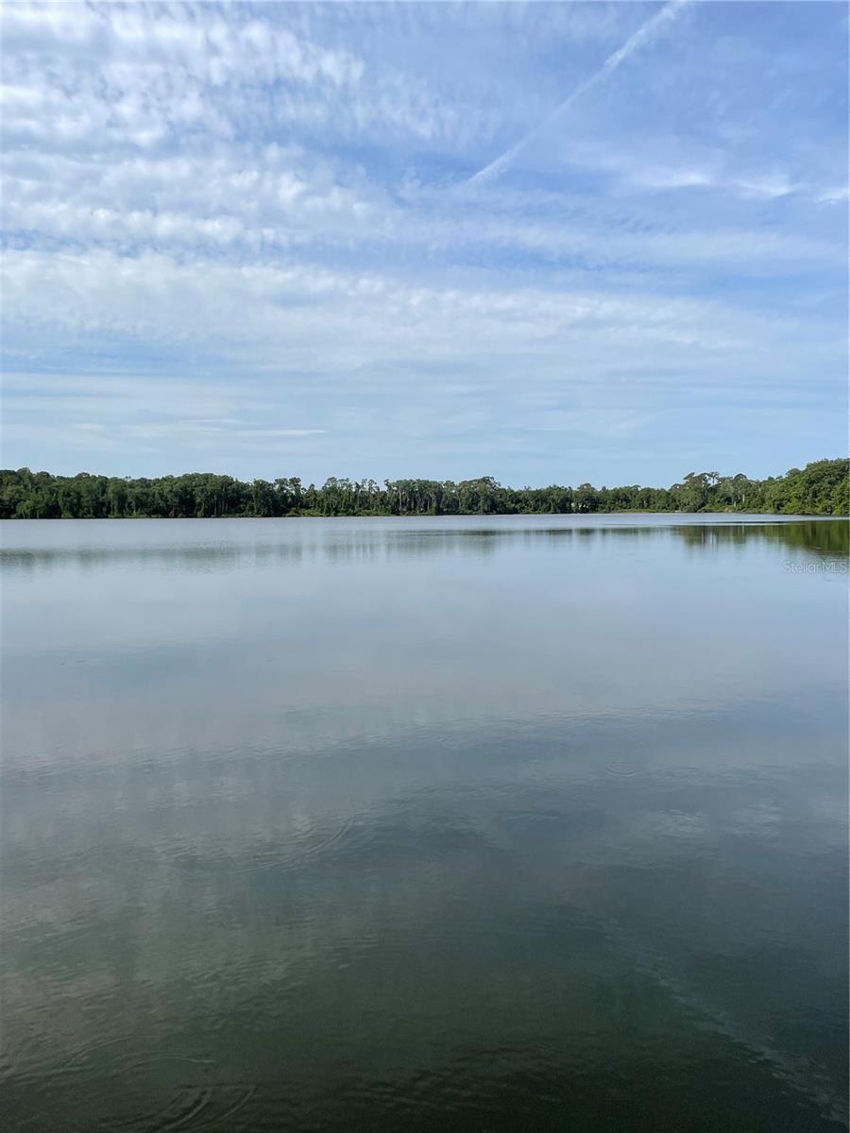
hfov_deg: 53.1
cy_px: 566
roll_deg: +0.4
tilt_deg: -1.9
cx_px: 425
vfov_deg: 67.3
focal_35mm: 26
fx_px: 851
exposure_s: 1/4831
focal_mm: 4.2
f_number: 1.6
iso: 32
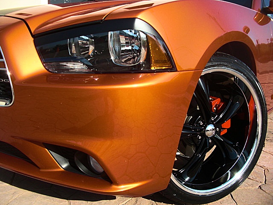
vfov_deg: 39.7
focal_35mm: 36
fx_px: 284
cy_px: 102
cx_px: 136
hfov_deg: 51.4
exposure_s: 1/800
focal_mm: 6.3
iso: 50
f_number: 2.8
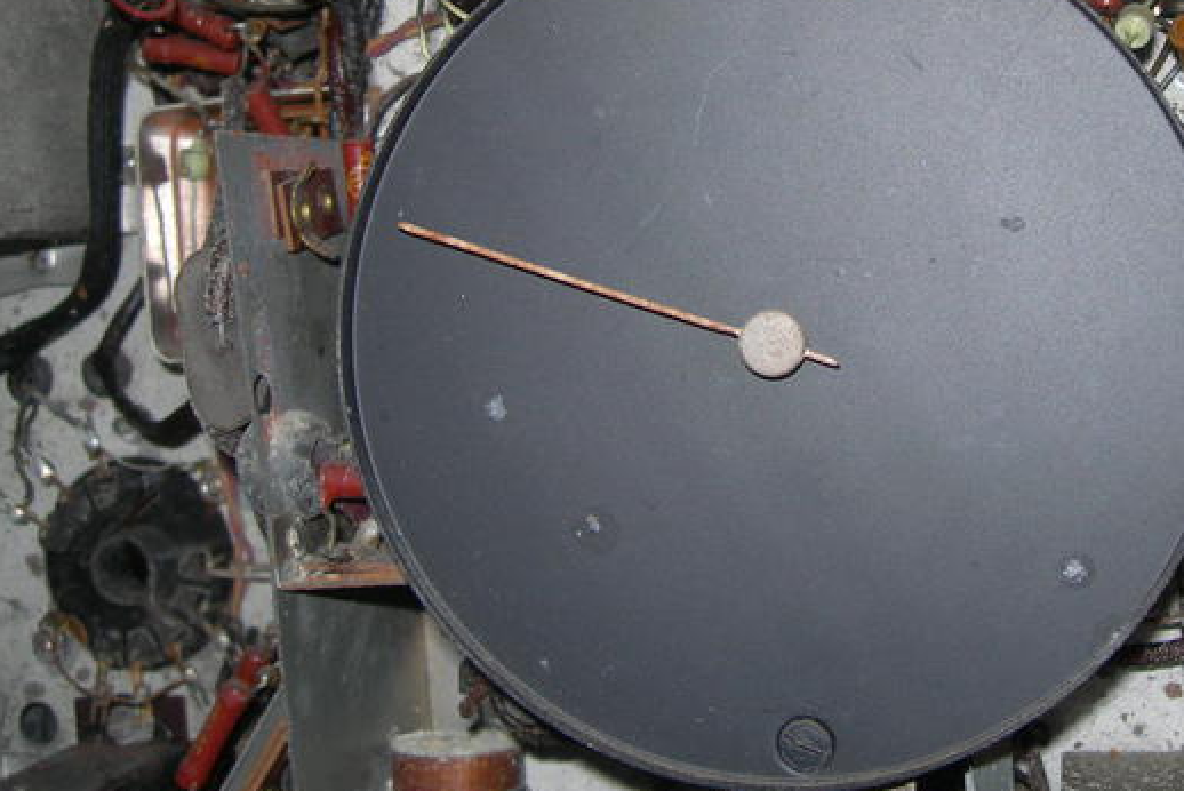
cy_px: 158
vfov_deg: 22.0
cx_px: 818
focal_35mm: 61
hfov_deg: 32.5
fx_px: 2007
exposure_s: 1/60.1
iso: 50
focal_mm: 7.8
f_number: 2.8
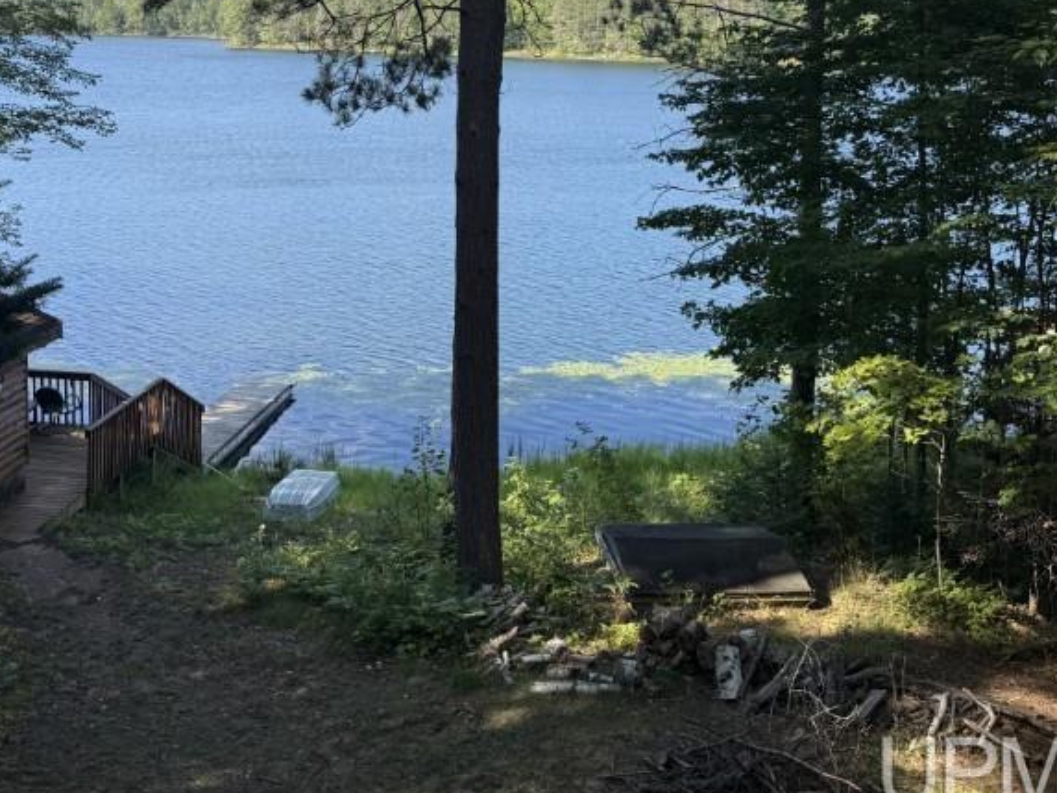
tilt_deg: -6.4
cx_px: 445
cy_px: 153
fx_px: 1313
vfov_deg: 32.6
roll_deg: -0.5
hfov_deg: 43.7
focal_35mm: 43
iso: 80
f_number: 1.78
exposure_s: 1/1464
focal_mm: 6.76
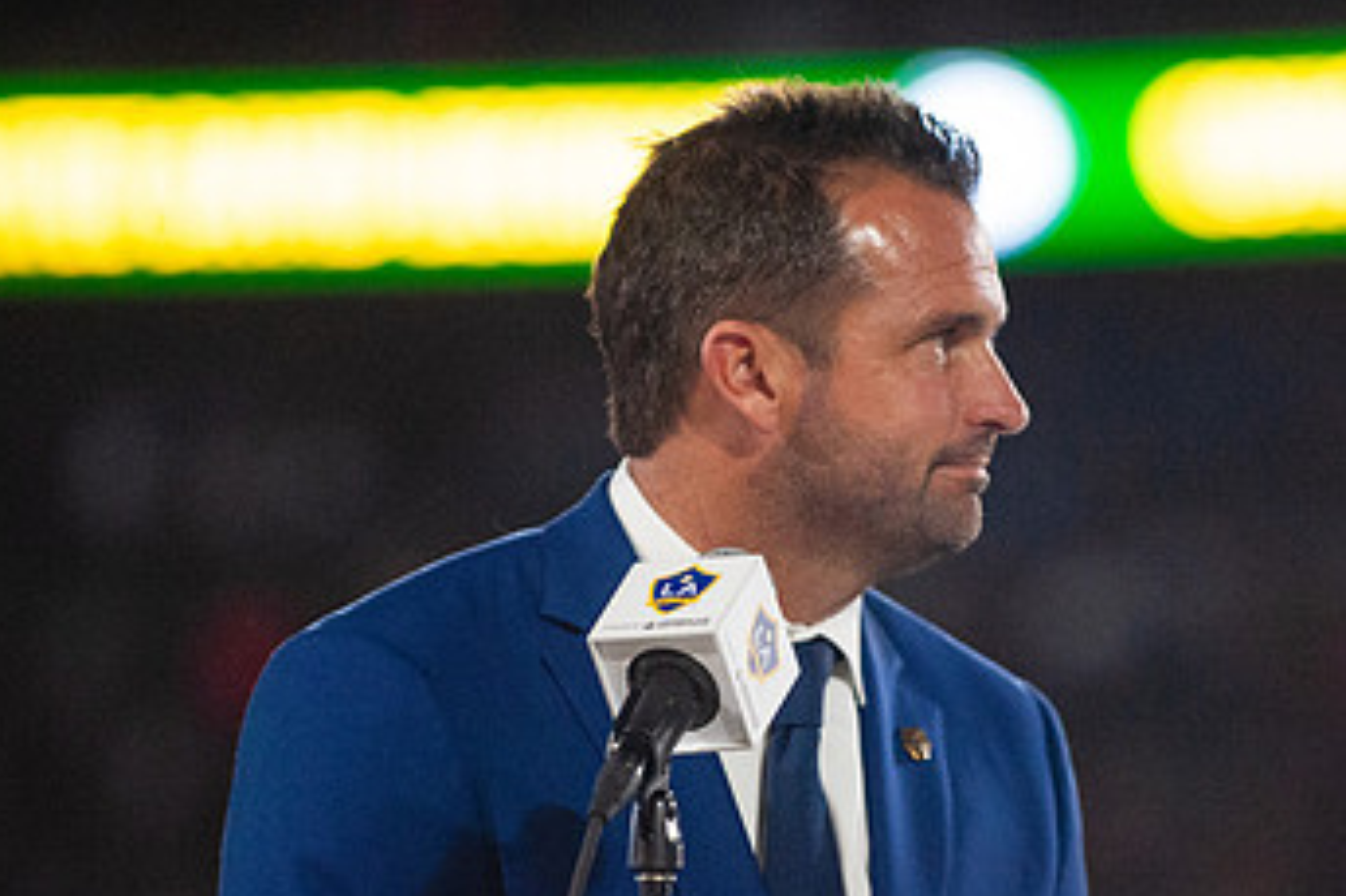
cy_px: 720
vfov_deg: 4.1
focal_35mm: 337
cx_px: 892
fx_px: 12593
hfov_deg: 6.1
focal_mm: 200
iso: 3200
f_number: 2.8
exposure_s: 1/2000
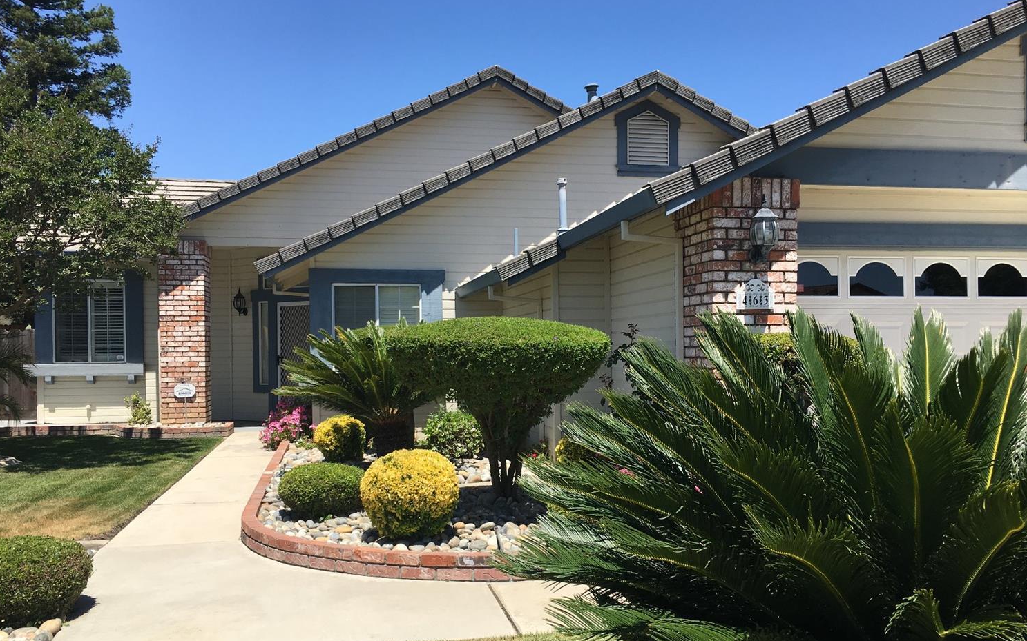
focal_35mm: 31
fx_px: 868
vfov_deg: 40.5
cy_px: 352
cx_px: 515
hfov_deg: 61.2
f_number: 2.2
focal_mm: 4.15
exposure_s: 1/1399
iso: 25
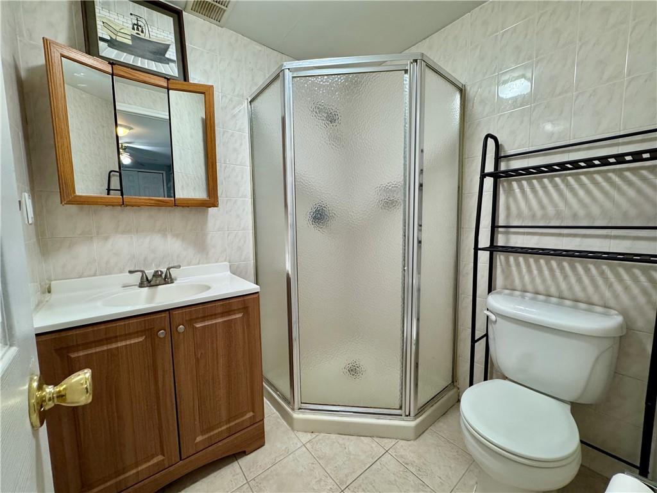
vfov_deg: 85.7
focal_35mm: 14
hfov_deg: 102.1
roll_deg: +0.2
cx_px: 328
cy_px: 246
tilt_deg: -5.8
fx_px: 266
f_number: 2.2
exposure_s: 1/120
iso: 250
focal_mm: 2.22
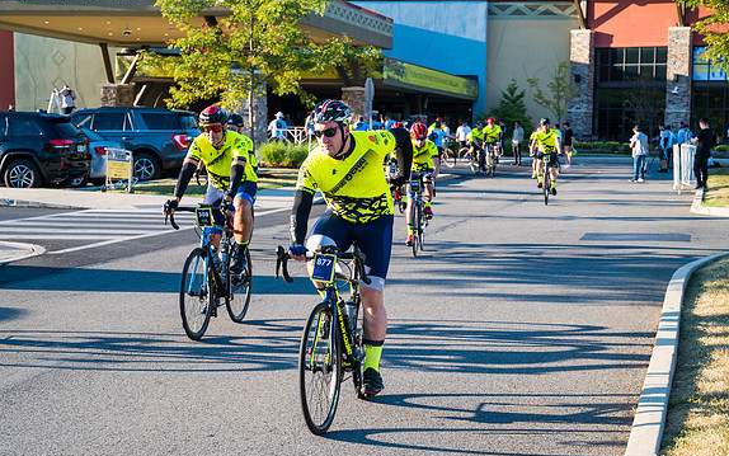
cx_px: 367
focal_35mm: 72
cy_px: 221
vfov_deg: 18.1
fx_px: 1431
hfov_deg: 28.6
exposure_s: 1/250
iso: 400
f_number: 8
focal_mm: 70
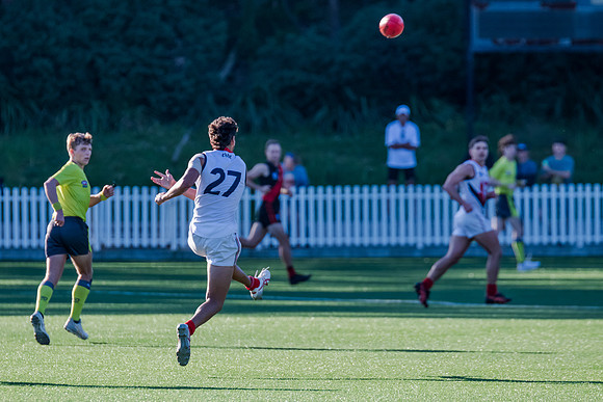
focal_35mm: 553
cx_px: 242
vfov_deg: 2.5
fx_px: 9271
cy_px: 222
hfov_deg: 3.7
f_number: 5.6
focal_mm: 420
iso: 800
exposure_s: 1/1600
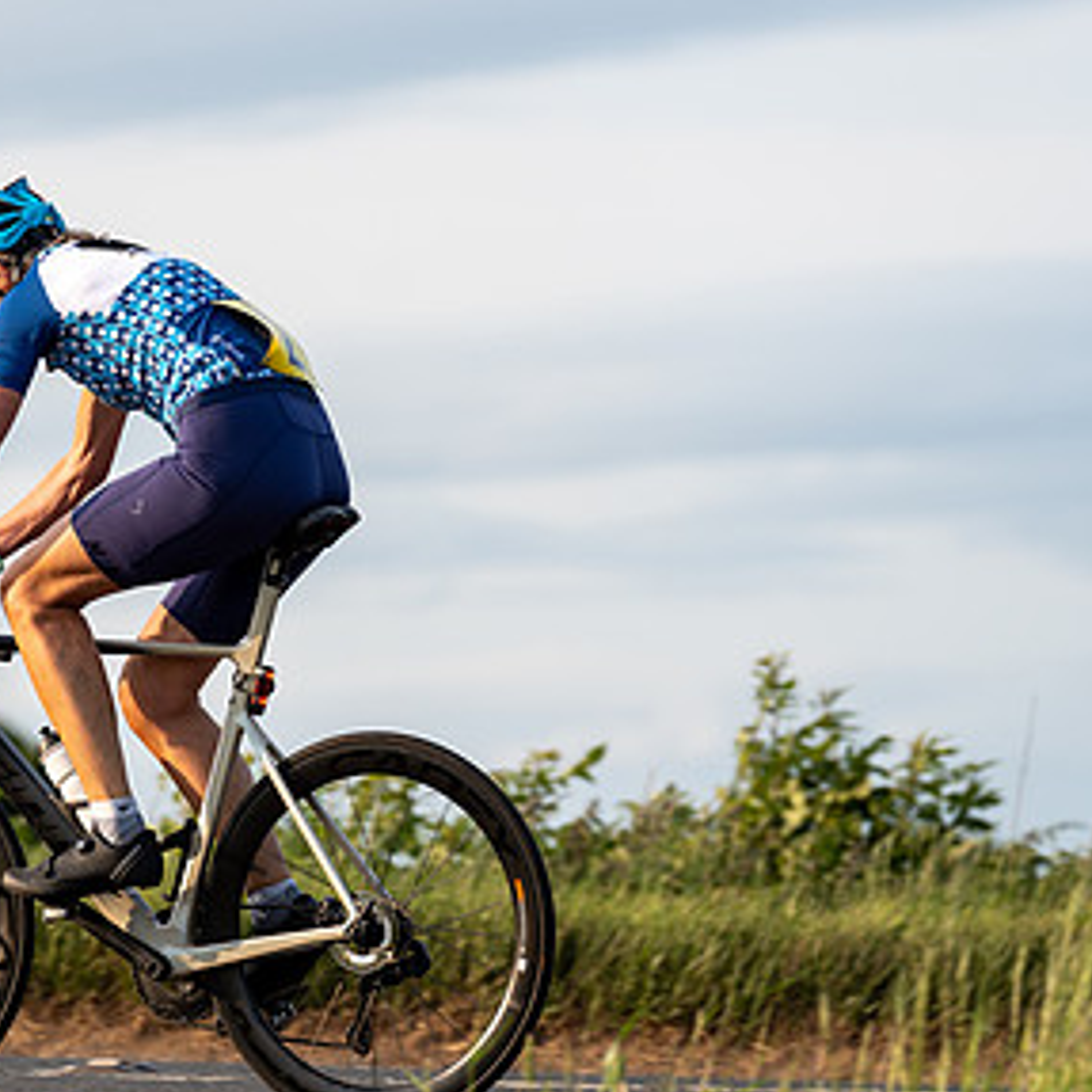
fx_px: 10921
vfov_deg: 5.7
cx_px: 103
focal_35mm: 306
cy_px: 489
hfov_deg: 5.7
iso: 100
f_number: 4
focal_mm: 178
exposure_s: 1/640
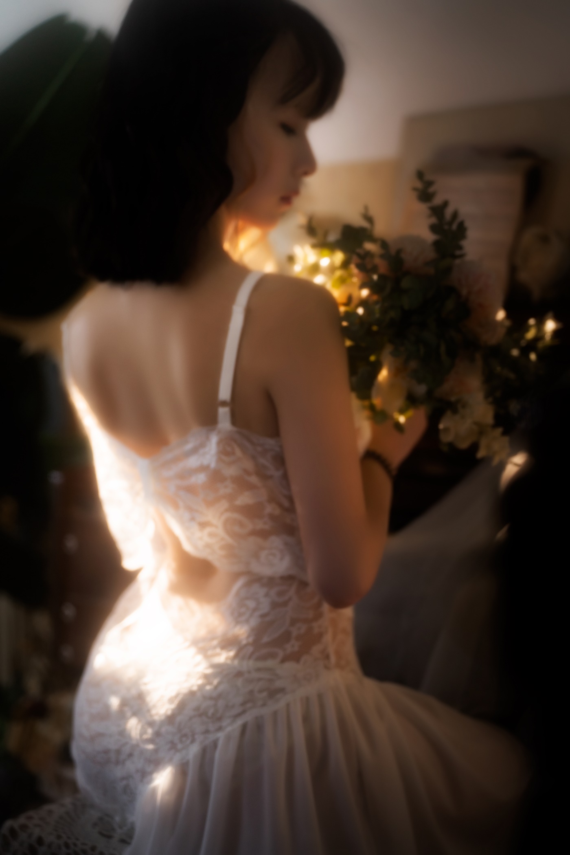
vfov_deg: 29.7
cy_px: 428
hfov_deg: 20.0
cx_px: 285
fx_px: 1614
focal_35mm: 68
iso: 400
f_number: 2.5
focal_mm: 68
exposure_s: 1/160
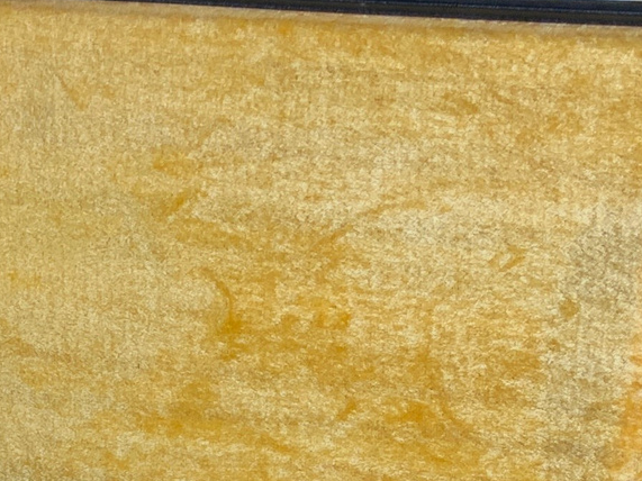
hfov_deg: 15.0
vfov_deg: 10.7
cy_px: 853
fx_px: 2411
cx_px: 70
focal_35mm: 130
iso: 25
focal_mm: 3
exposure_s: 1/156
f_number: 1.8
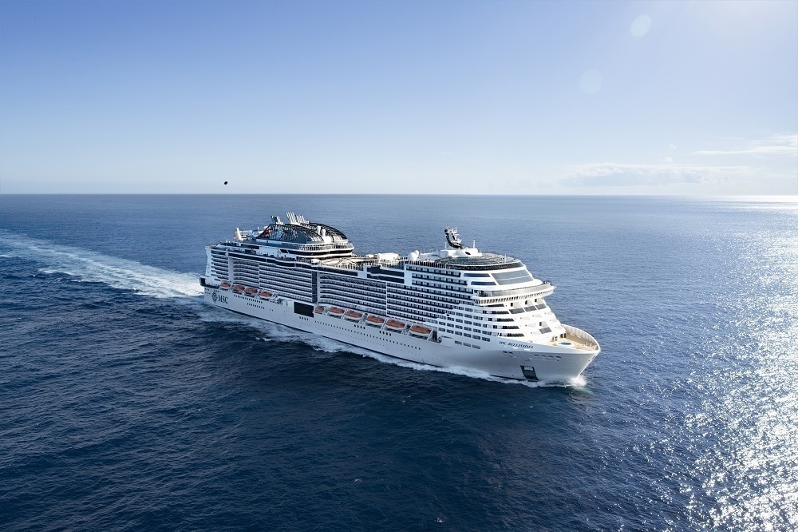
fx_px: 709
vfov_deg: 41.1
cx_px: 399
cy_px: 266
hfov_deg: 58.7
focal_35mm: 32
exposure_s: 1/800
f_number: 11
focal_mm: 32
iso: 1250
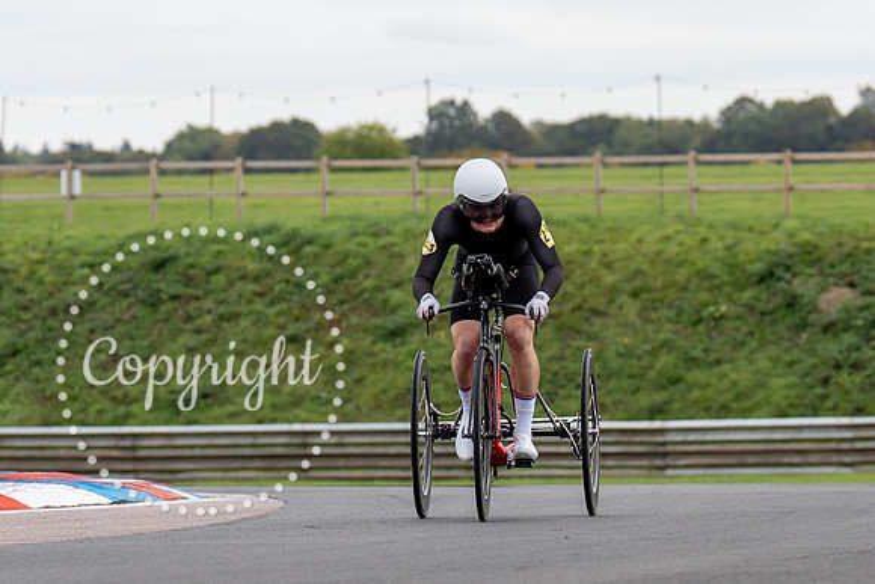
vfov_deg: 4.6
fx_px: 7332
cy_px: 501
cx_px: 420
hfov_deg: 6.8
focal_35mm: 302
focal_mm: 105
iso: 125
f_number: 3.5
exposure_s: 1/1000
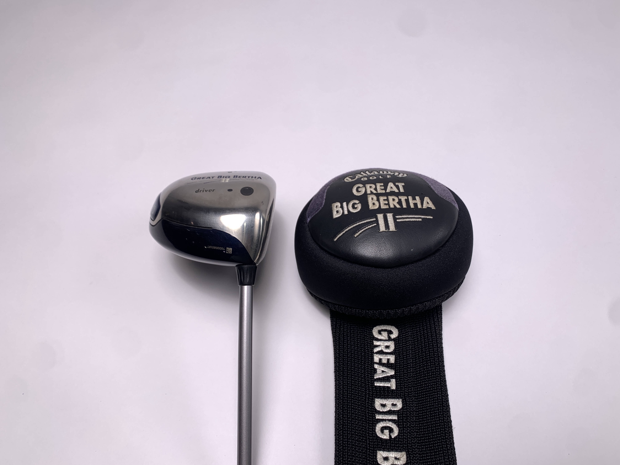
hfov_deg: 67.3
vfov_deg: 53.1
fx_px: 466
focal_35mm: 26
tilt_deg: -59.6
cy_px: 232
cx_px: 310
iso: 25
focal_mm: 4.25
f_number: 1.8
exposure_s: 1/193
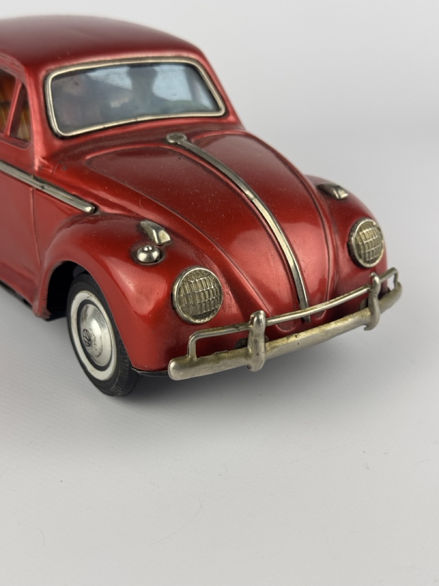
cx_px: 220
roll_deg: -0.4
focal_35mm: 48
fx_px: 812
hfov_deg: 30.3
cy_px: 293
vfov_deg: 39.7
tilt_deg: -24.0
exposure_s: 1/464
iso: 64
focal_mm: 6.76
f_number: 1.78
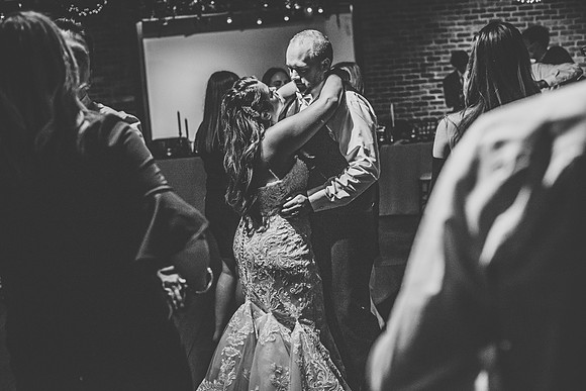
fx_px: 814
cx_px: 293
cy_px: 196
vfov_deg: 27.0
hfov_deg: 39.6
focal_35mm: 50
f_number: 3.2
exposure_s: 1/200
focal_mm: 50
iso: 2000
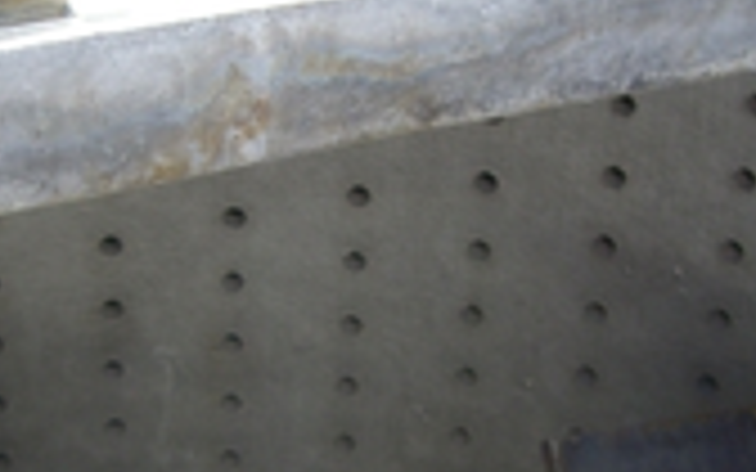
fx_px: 1978
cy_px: 301
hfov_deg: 21.6
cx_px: 356
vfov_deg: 13.6
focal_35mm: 96
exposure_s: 1/160
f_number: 2.7
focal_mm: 6.2
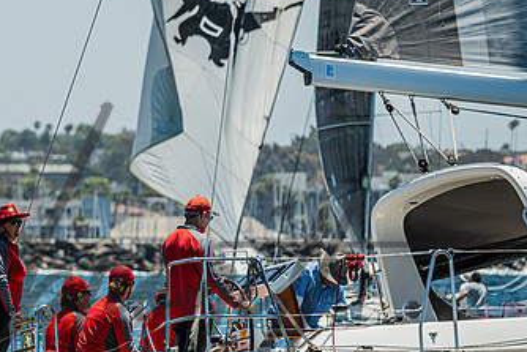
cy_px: 277
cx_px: 5
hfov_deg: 4.4
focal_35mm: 466
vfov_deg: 3.0
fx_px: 6824
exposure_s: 1/1250
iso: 320
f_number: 5.6
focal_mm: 210
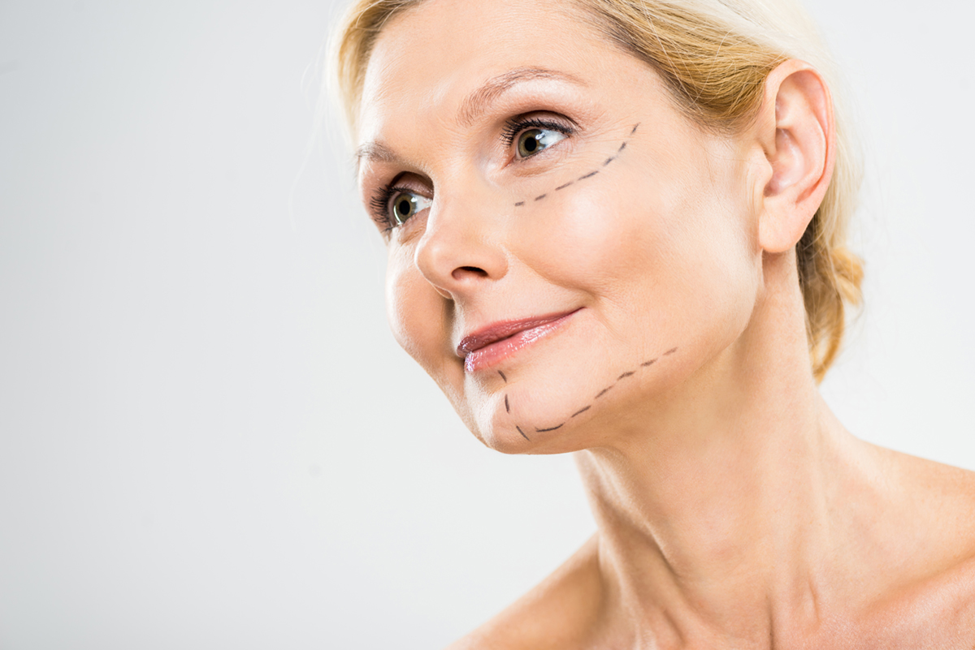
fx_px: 2845
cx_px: 488
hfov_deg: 19.4
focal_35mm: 105
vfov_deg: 13.1
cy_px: 325
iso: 64
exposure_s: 1/200
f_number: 6.3
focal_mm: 105
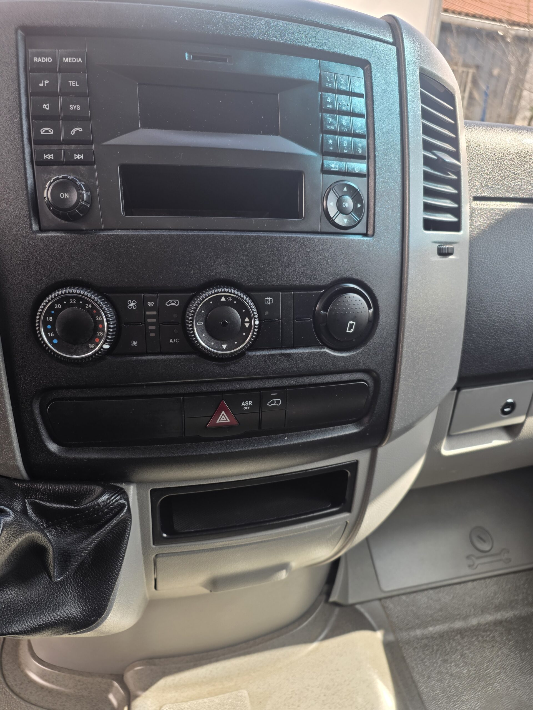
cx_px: 266
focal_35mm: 23
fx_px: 472
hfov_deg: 58.9
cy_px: 355
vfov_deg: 73.9
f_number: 1.7
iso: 40
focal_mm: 6.25
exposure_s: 1/180
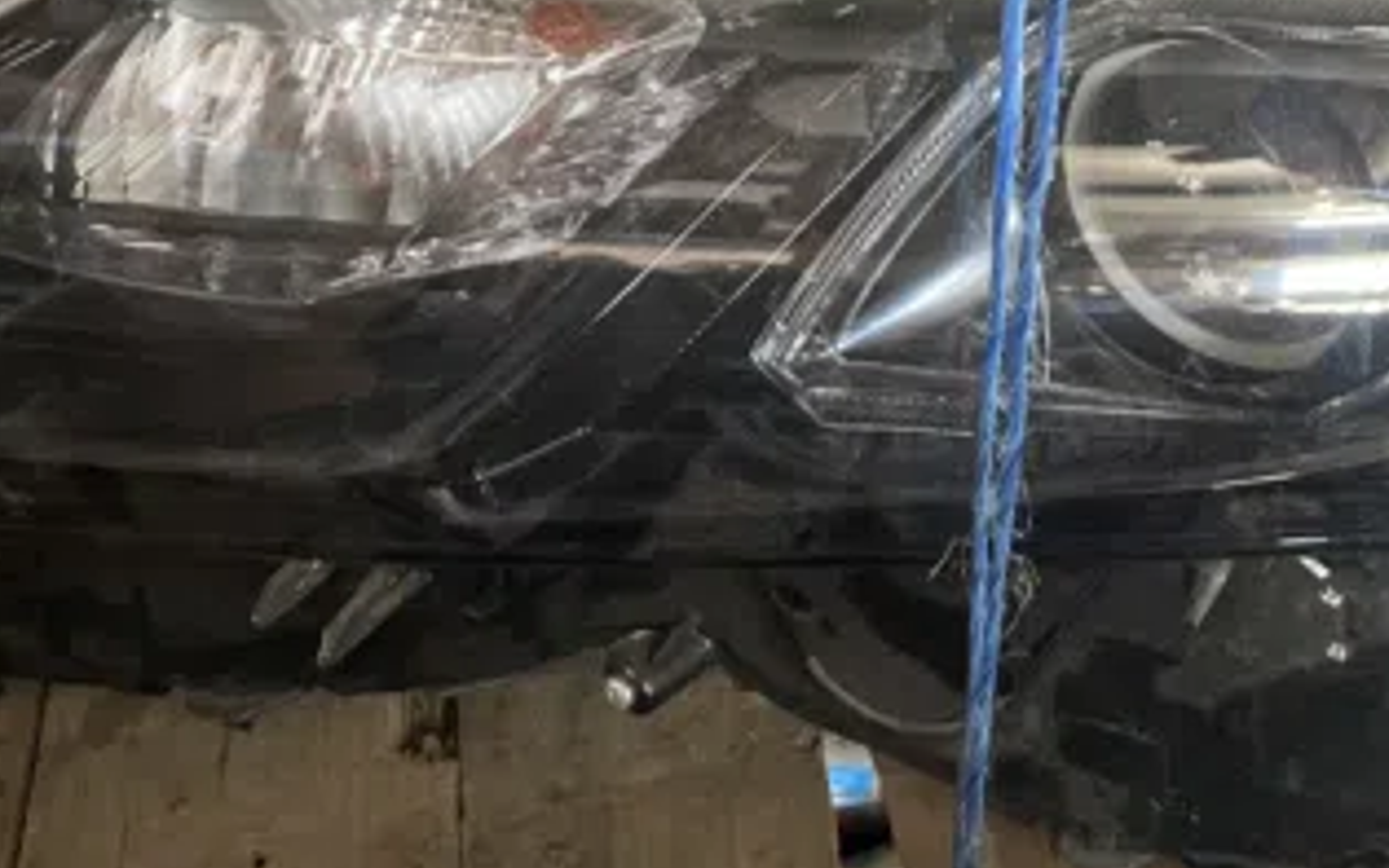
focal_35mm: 56
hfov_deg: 36.1
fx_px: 2120
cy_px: 163
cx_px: 864
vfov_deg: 22.8
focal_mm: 4.25
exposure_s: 1/30
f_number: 1.8
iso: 640
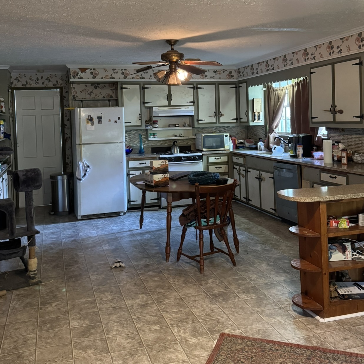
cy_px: 130
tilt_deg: -1.1
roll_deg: +2.1
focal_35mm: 35
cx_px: 179
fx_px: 416
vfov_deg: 46.7
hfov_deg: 47.2
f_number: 1.78
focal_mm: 6.76
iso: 800
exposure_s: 1/60
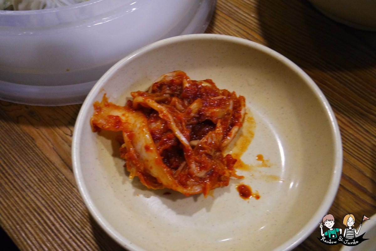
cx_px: 188
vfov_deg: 35.9
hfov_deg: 51.9
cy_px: 126
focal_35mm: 37
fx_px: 386
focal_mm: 14
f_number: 4
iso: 1600
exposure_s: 1/50
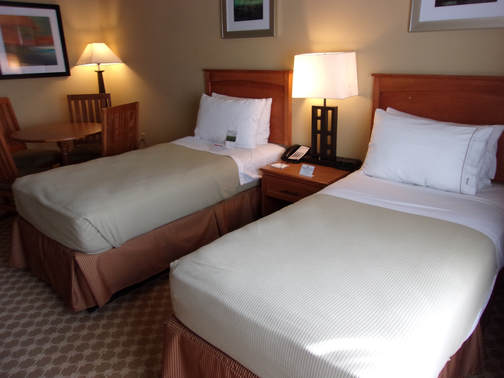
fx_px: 393
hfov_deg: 65.3
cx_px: 252
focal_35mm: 27
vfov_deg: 51.4
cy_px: 189
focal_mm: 4.9
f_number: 3
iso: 120
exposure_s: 1/34
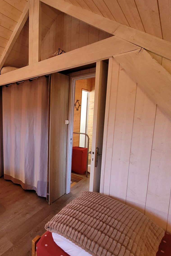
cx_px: 11
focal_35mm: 19
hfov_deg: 54.4
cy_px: 127
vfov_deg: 86.9
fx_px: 135
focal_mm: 1.74
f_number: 2.2
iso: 320
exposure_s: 1/50
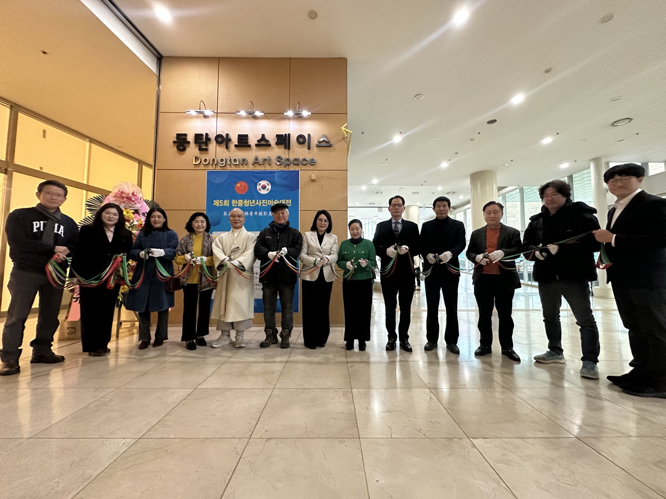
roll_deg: +0.0
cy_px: 250
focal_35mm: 14
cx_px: 333
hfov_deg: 102.1
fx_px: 269
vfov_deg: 85.7
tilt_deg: +2.9
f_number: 2.2
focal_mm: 2.22
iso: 500
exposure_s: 1/60
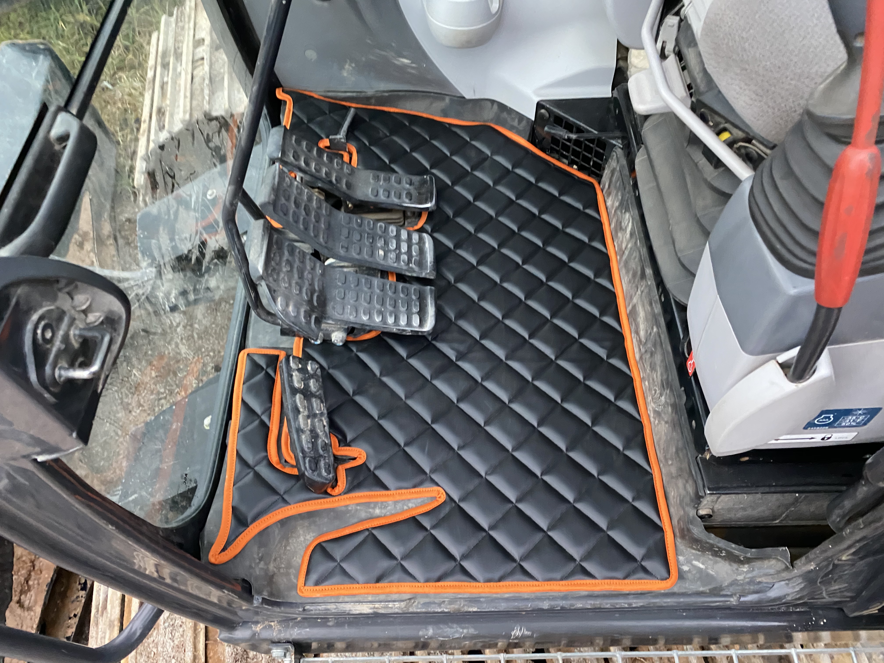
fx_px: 664
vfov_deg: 53.1
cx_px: 442
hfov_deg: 67.3
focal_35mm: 26
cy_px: 332
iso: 400
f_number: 1.8
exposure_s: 1/60
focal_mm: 4.25
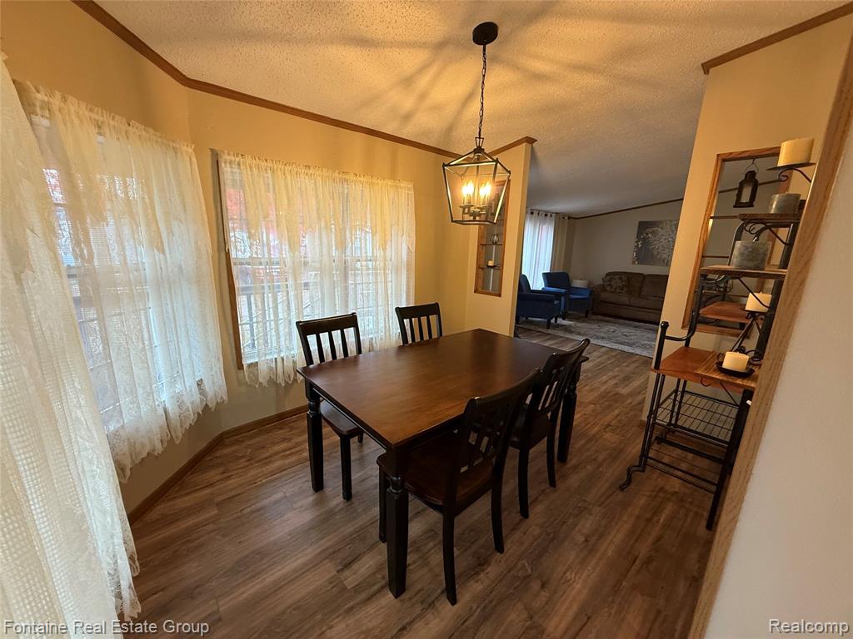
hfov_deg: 102.1
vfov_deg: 85.7
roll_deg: -1.5
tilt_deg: -10.9
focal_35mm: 14
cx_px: 426
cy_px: 320
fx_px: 345
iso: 250
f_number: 2.2
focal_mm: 2.22
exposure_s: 1/60
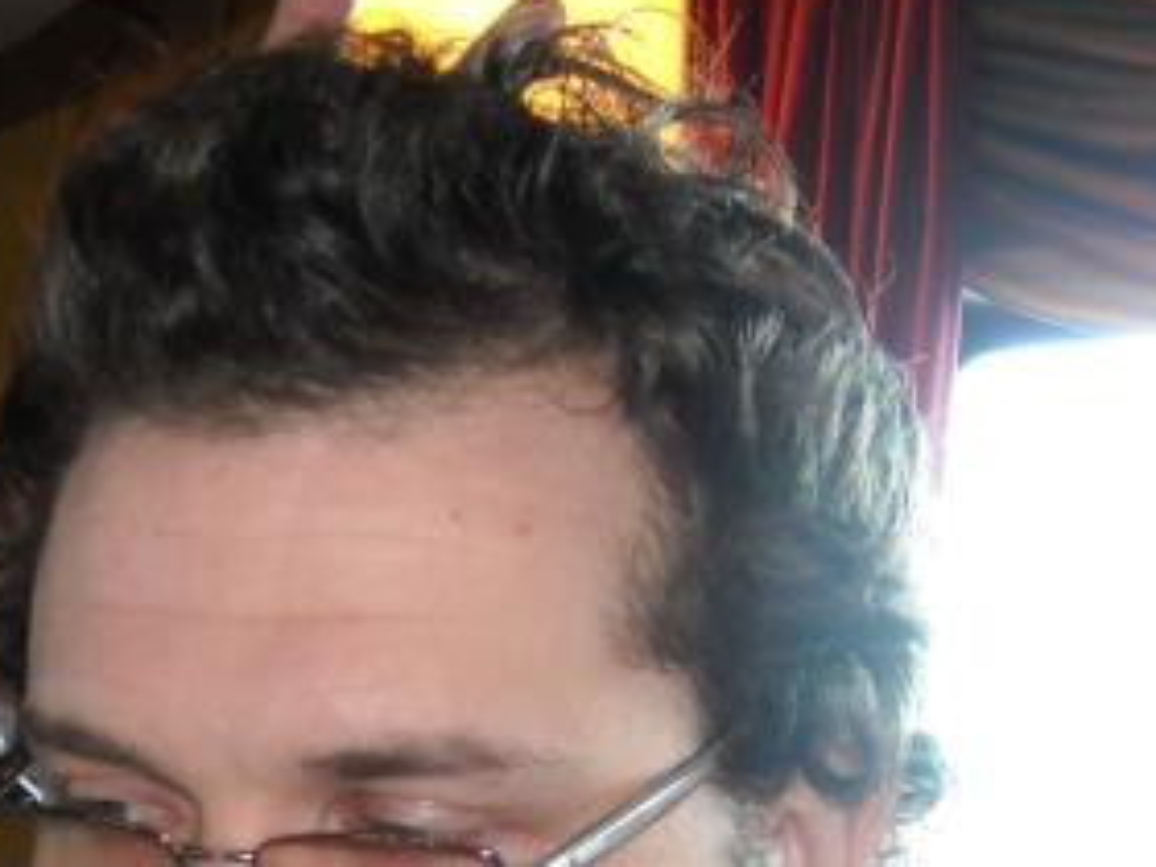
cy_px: 983
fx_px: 3339
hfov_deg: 19.5
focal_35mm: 100
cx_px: 334
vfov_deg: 14.4
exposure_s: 1/60
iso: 200
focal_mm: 5.7
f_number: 2.8
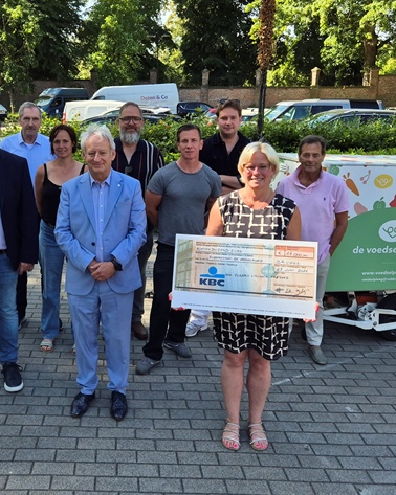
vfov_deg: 47.9
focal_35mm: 38
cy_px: 228
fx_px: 557
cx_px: 117
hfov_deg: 38.5
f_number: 1.8
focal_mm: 5.4
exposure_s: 1/365
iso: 25
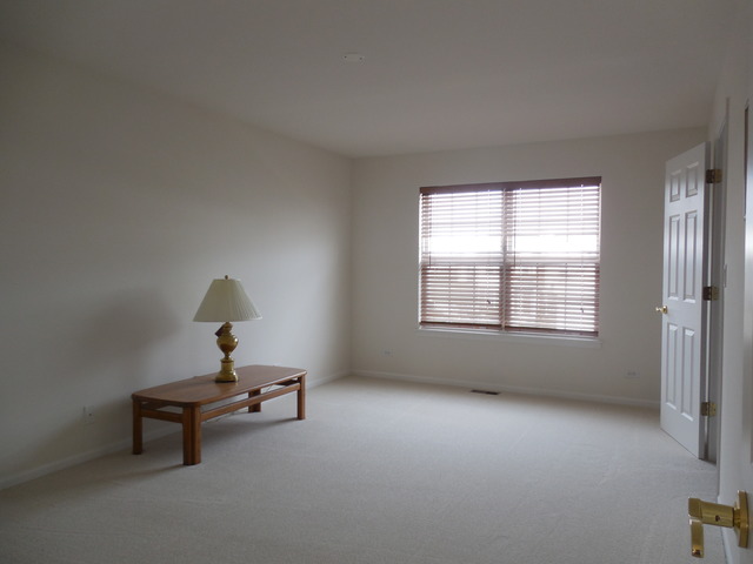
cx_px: 376
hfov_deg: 69.4
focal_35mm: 25
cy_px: 282
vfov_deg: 54.9
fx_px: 544
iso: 160
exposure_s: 1/30
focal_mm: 4.5
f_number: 3.3
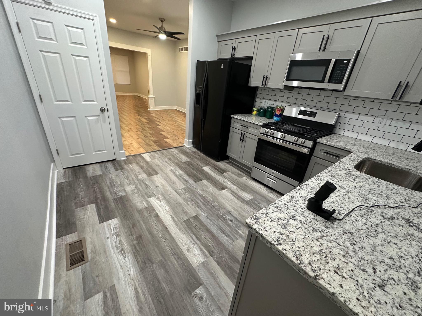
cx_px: 211
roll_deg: -5.2
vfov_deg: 85.7
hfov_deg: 102.1
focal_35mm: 14
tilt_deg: -25.8
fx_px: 171
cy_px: 158
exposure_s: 1/60
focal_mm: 2.22
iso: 250
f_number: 2.2
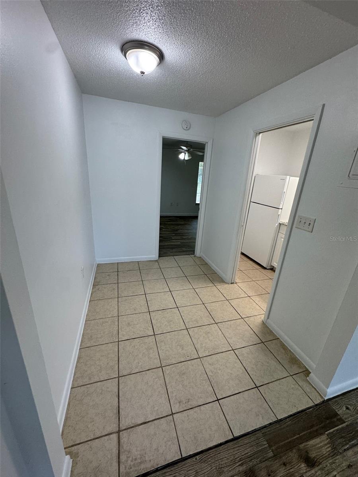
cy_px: 238
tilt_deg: -17.3
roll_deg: -5.7
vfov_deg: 102.1
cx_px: 179
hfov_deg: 85.7
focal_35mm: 14
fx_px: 193
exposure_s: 1/120
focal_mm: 2.22
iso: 125
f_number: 2.2
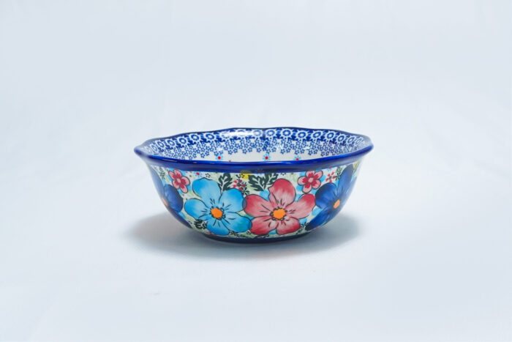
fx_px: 740
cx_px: 256
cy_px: 171
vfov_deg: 26.0
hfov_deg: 38.2
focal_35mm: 52
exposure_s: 1/160
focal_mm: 35
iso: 2500
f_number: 9
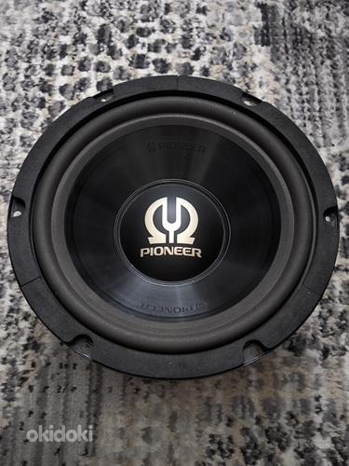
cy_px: 233
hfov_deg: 29.1
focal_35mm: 50
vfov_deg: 38.2
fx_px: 672
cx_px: 174
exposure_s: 1/25
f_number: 1.9
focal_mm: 6.92
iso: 800
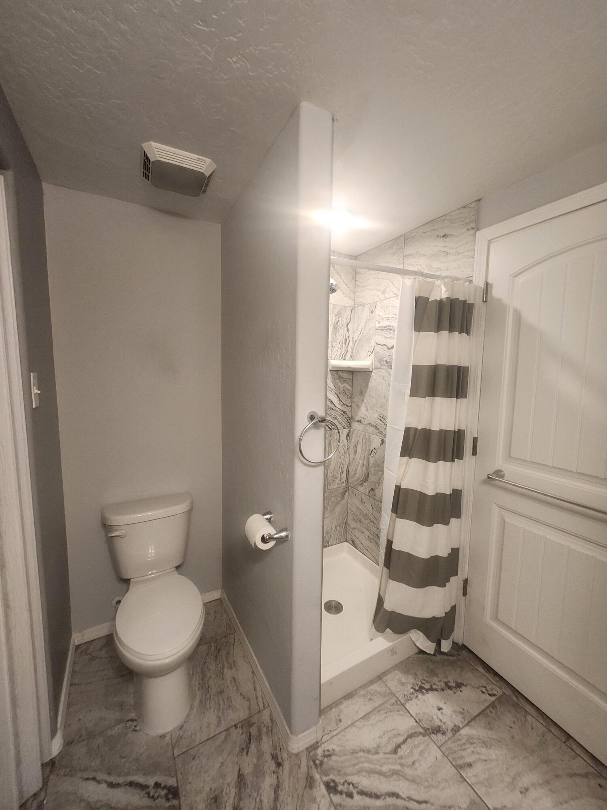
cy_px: 405
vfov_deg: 106.2
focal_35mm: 13
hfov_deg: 89.9
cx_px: 304
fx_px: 304
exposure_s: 1/60
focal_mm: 1.74
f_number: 2.2
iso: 320
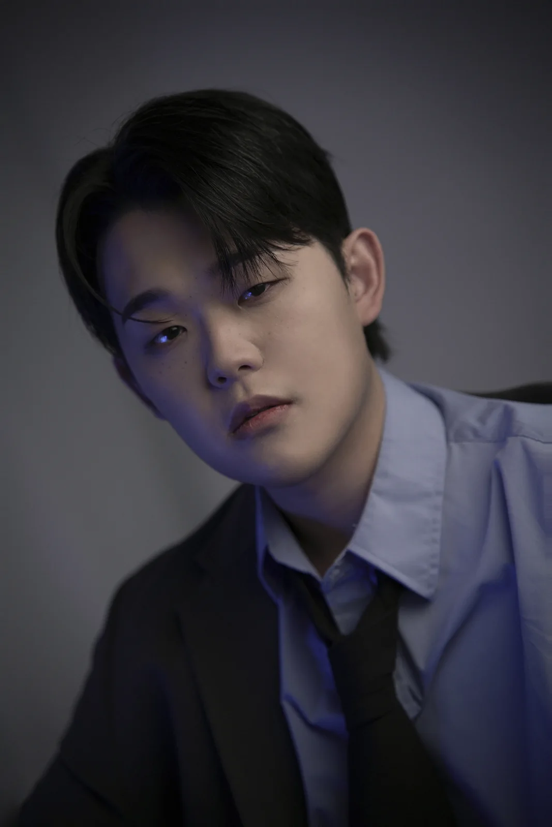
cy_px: 414
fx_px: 1724
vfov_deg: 27.0
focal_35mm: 75
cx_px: 276
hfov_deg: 18.2
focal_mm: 75
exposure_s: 1/125
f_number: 2.8
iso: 400
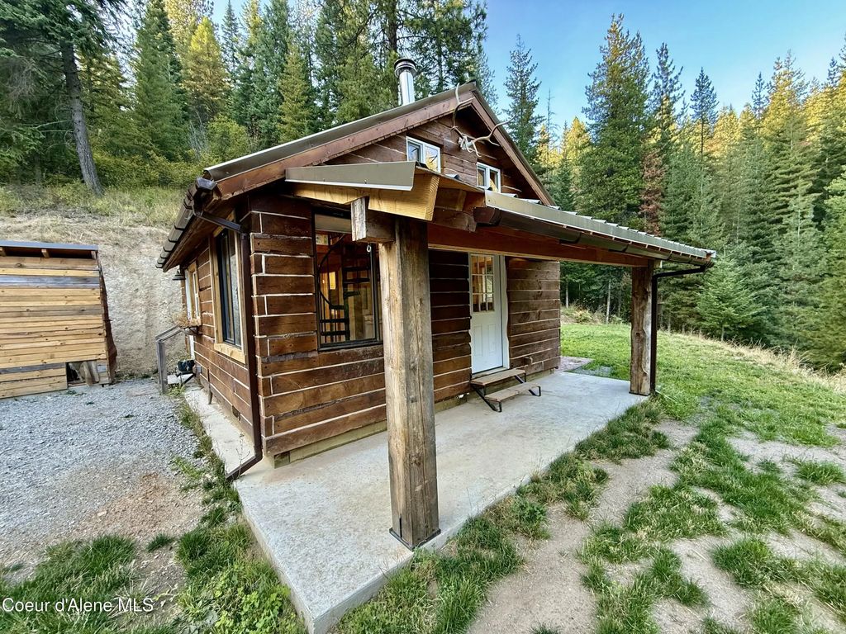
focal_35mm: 14
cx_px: 423
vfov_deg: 85.7
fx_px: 342
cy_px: 317
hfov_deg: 102.1
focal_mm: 2.22
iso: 125
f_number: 2.2
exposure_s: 1/99
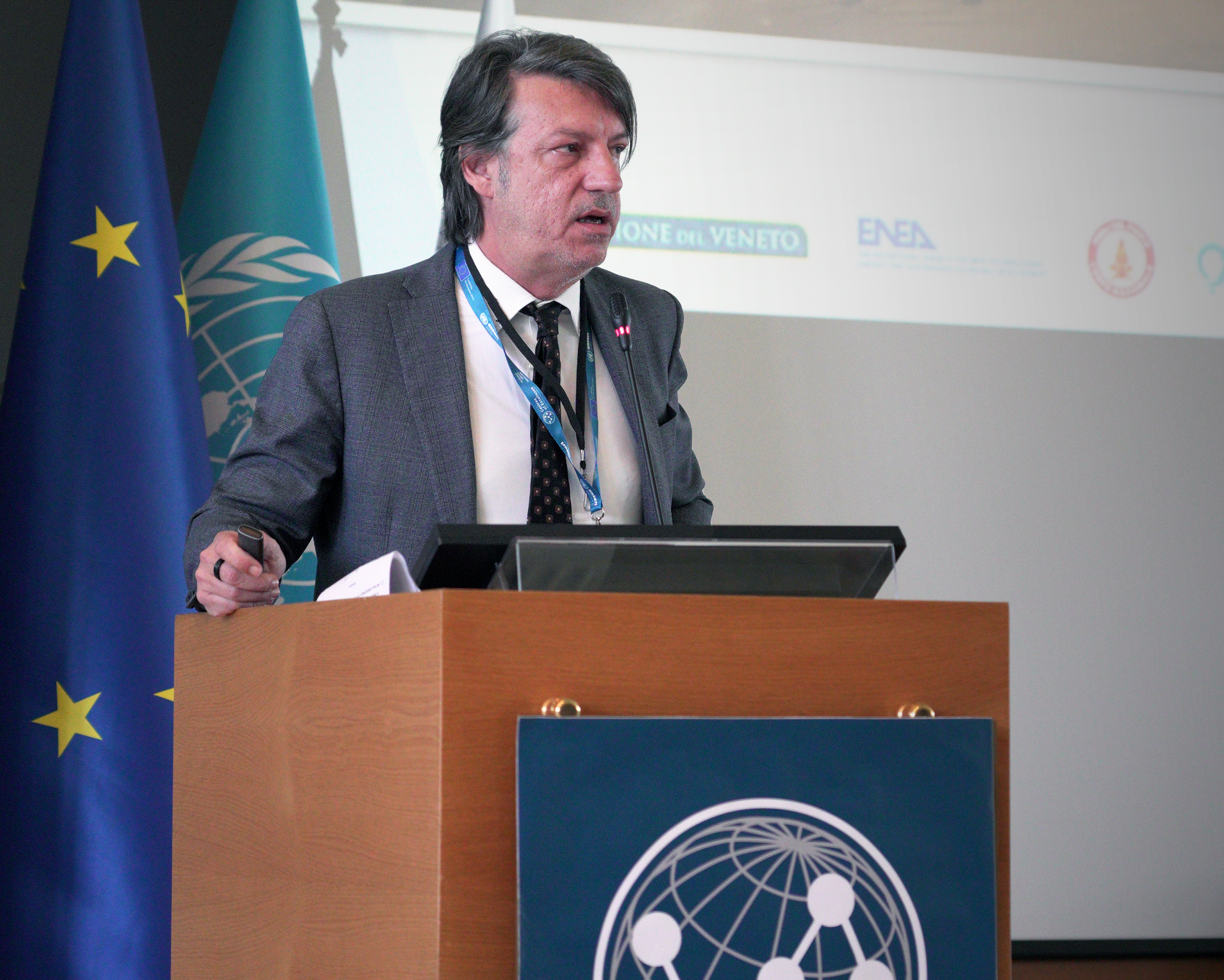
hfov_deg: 18.3
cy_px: 387
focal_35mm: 105
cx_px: 611
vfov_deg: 14.7
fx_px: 3804
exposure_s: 1/500
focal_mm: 74
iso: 4000
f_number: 4
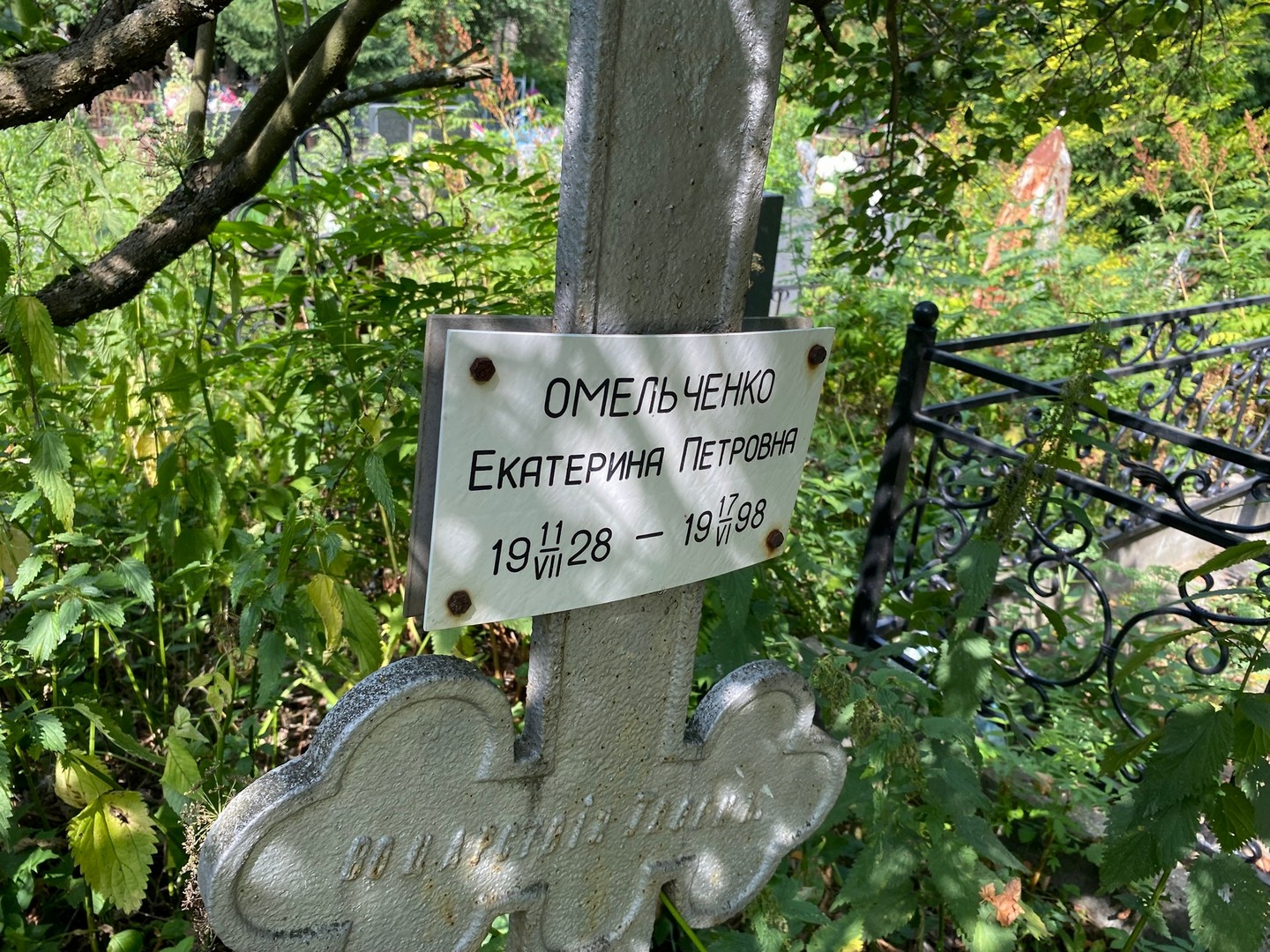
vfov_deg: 53.1
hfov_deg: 67.3
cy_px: 476
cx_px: 635
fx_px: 954
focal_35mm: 26
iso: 32
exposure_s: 1/307
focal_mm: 4.25
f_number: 1.8
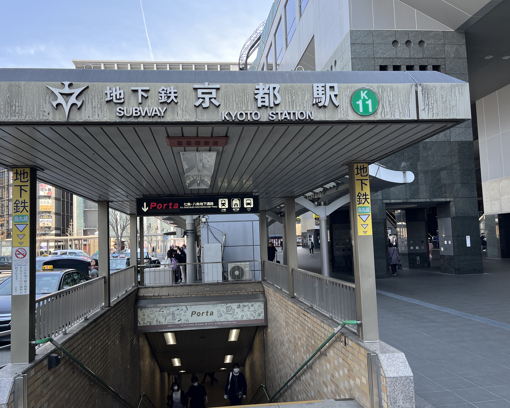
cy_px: 204
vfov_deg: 51.5
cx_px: 237
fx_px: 423
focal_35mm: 28
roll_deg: +3.3
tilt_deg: +5.9
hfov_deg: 62.1
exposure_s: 1/430
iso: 50
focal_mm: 5.1
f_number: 1.6
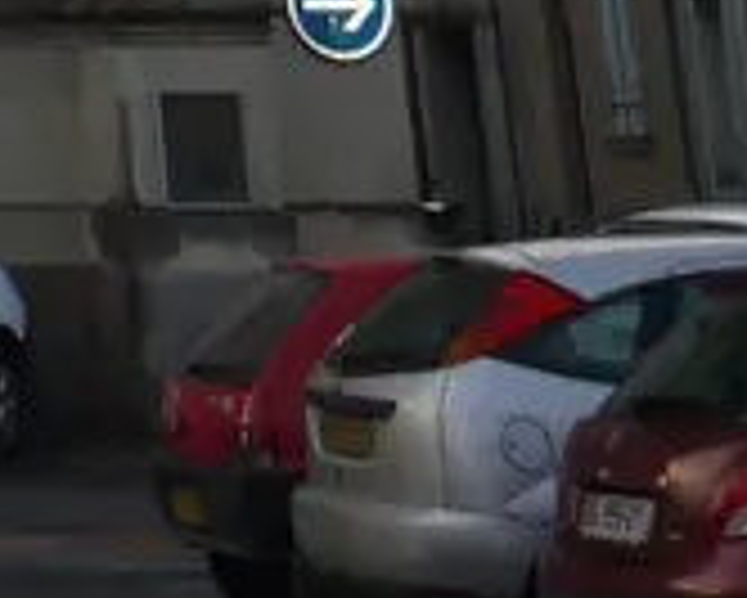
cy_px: -2158
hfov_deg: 7.7
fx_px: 4999
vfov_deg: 5.5
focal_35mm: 226
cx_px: -1296
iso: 160
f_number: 5
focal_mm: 15
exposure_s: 1/160
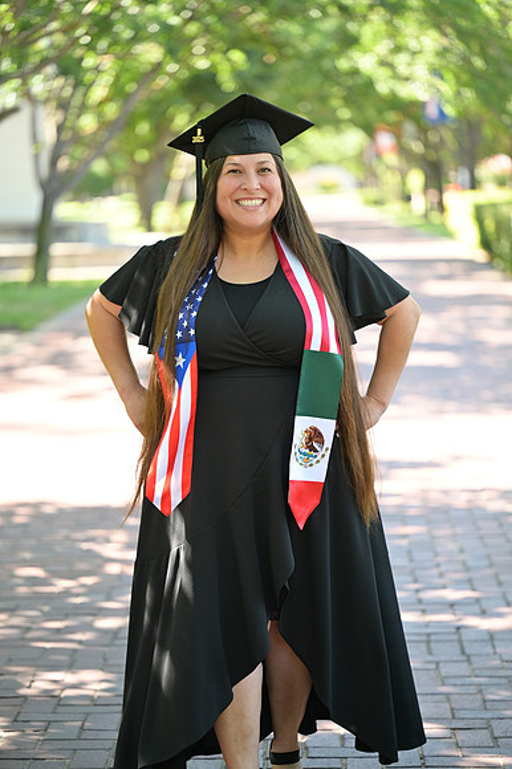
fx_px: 2243
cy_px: 384
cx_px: 256
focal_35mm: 105
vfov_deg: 19.5
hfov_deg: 13.0
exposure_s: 1/320
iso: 400
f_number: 2.8
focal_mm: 105
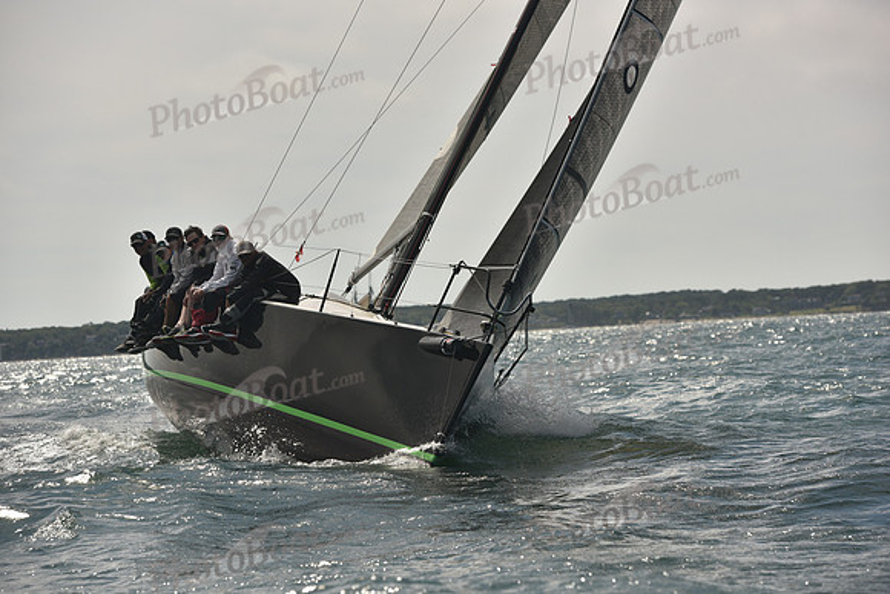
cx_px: 445
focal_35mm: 116
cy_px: 297
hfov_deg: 17.6
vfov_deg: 11.8
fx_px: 2868
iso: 320
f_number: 5
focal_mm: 116
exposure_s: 1/2500
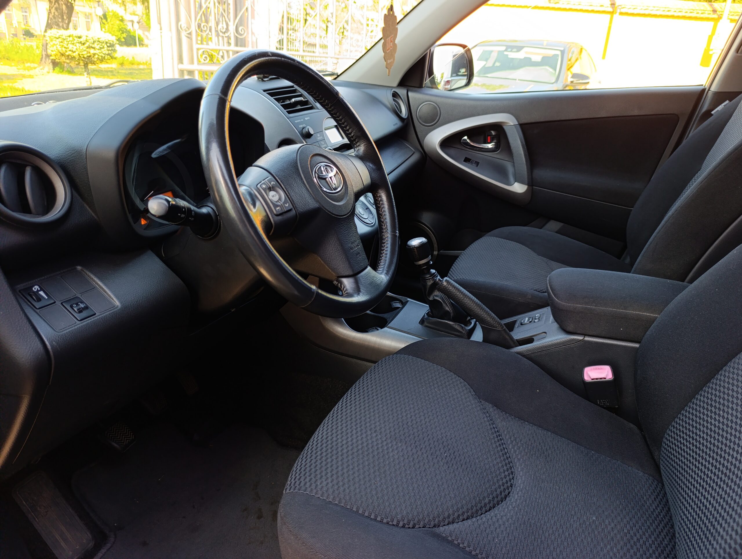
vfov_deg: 59.0
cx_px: 371
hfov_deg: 73.8
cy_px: 280
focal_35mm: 23
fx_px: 494
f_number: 1.6
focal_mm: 6.14
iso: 250
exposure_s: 1/100
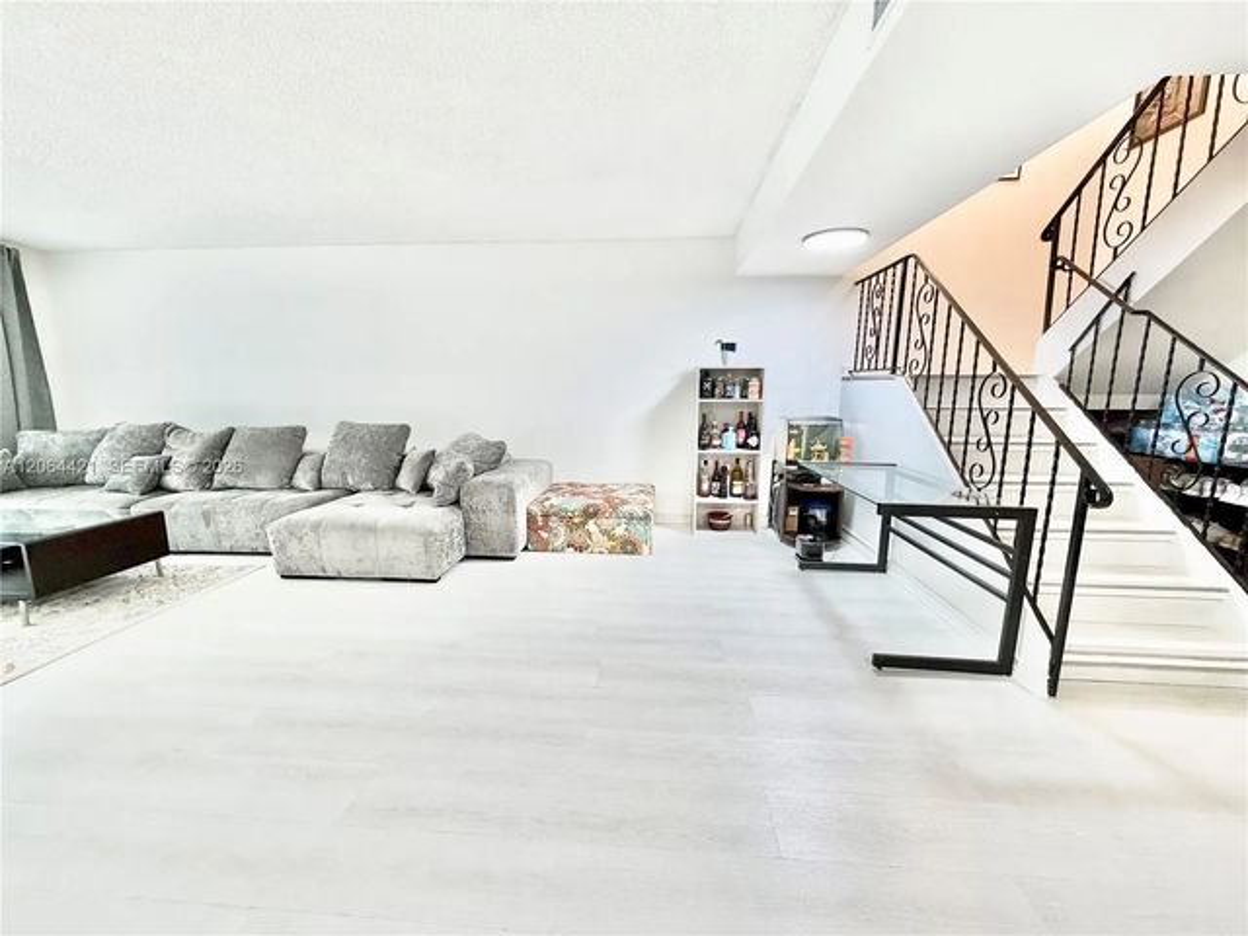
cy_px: 468
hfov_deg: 102.1
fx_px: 505
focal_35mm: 14
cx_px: 624
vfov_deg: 85.7
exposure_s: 1/60
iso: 200
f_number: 2.2
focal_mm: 2.22
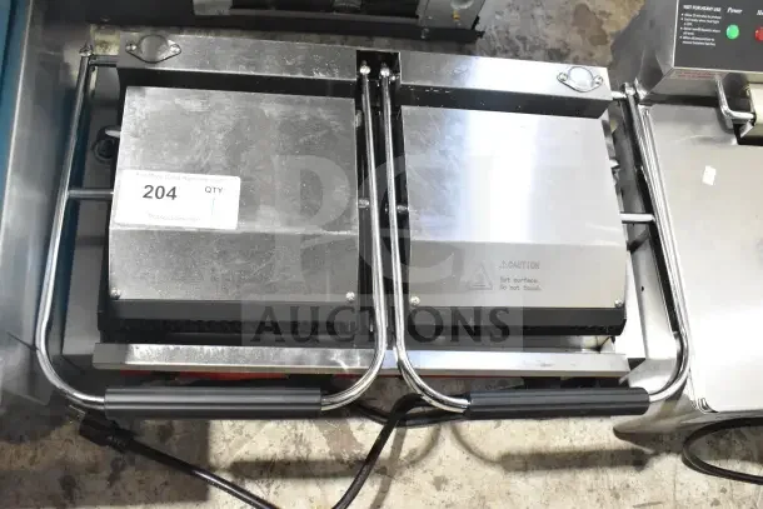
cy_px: 254
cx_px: 382
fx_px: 700
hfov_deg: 57.2
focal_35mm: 33
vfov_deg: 40.0
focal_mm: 22
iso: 6400
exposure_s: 1/160
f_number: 6.3
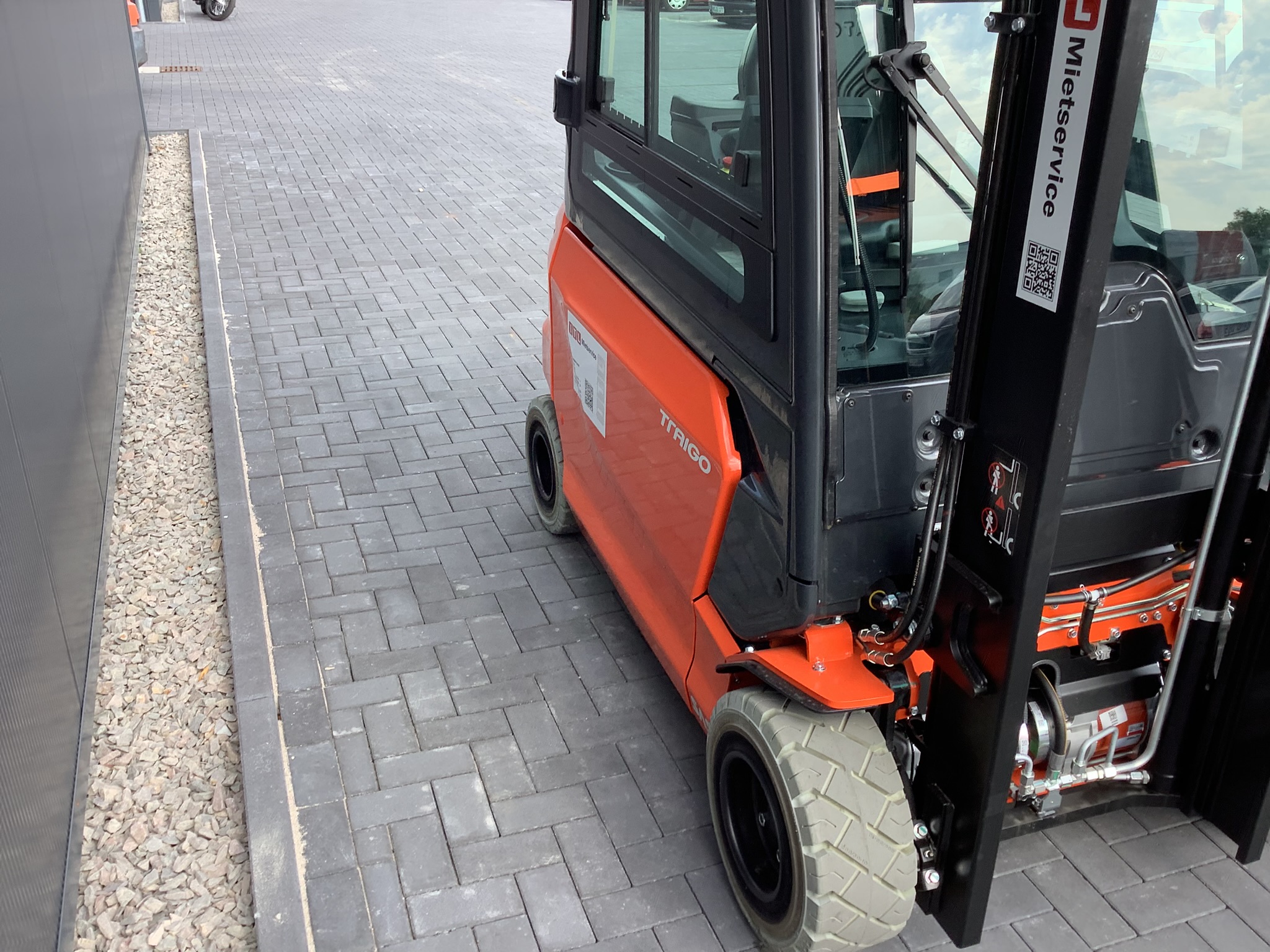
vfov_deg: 45.4
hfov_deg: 58.4
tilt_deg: -24.8
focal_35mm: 31
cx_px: 635
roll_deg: -0.5
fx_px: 1137
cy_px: 476
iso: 25
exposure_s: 1/192
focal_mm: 3.3
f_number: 2.4
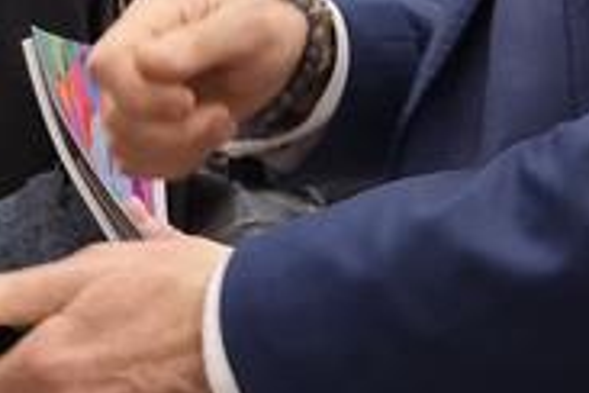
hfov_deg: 11.9
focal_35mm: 167
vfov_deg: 8.1
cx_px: 772
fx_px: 2732
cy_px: -184
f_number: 1.8
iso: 200
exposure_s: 1/100
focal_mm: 3.95
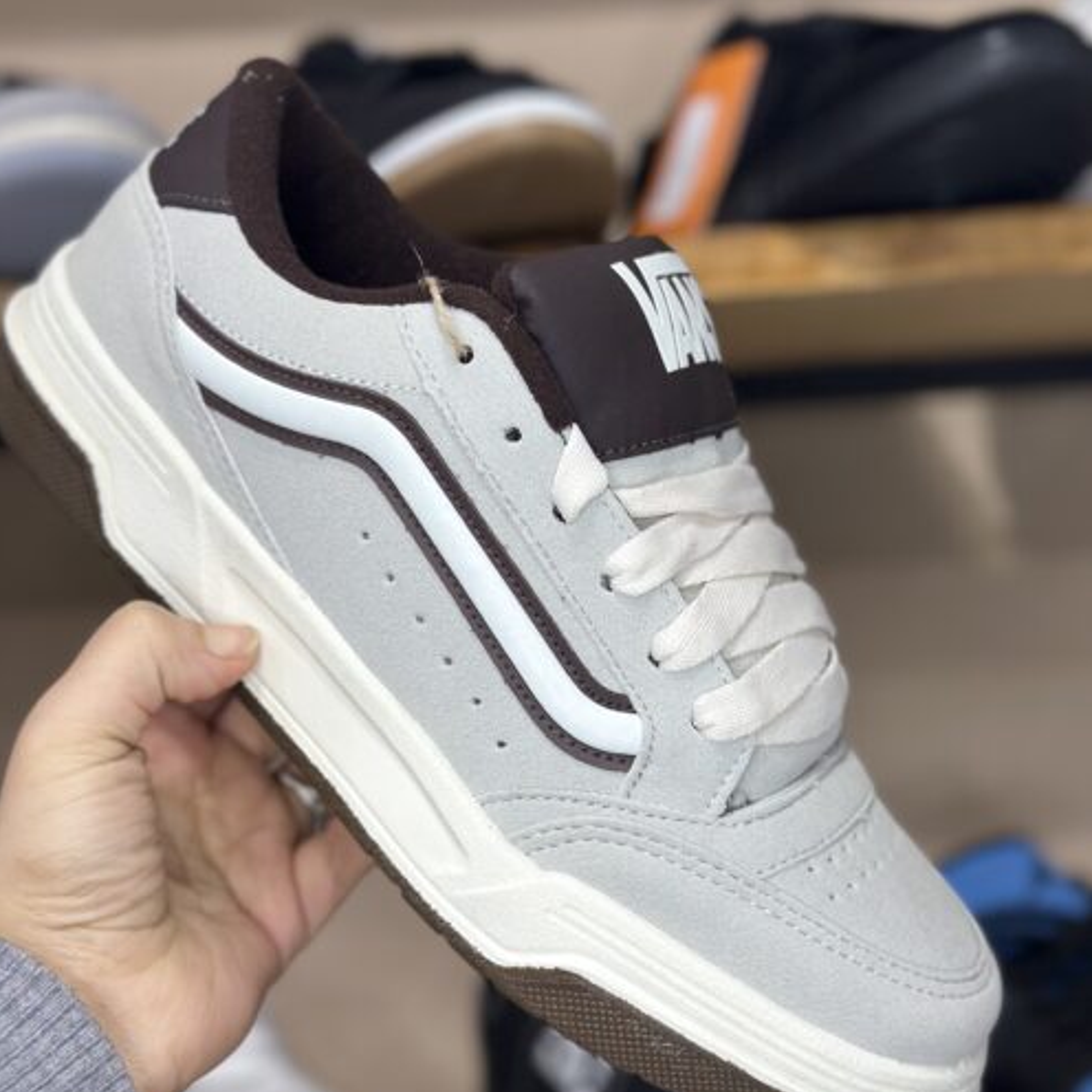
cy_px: 556
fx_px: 2034
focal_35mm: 57
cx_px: 544
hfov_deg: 30.0
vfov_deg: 30.0
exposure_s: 1/100
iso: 100
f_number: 1.78
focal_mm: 6.86
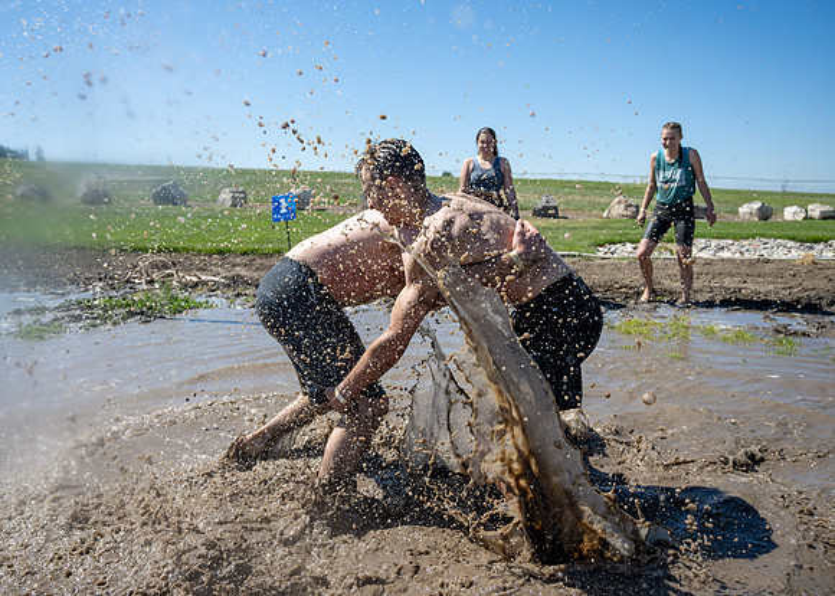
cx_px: 400
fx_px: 661
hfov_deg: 64.5
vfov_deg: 48.5
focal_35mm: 28
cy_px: 277
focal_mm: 24
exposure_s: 1/1250
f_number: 4
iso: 100
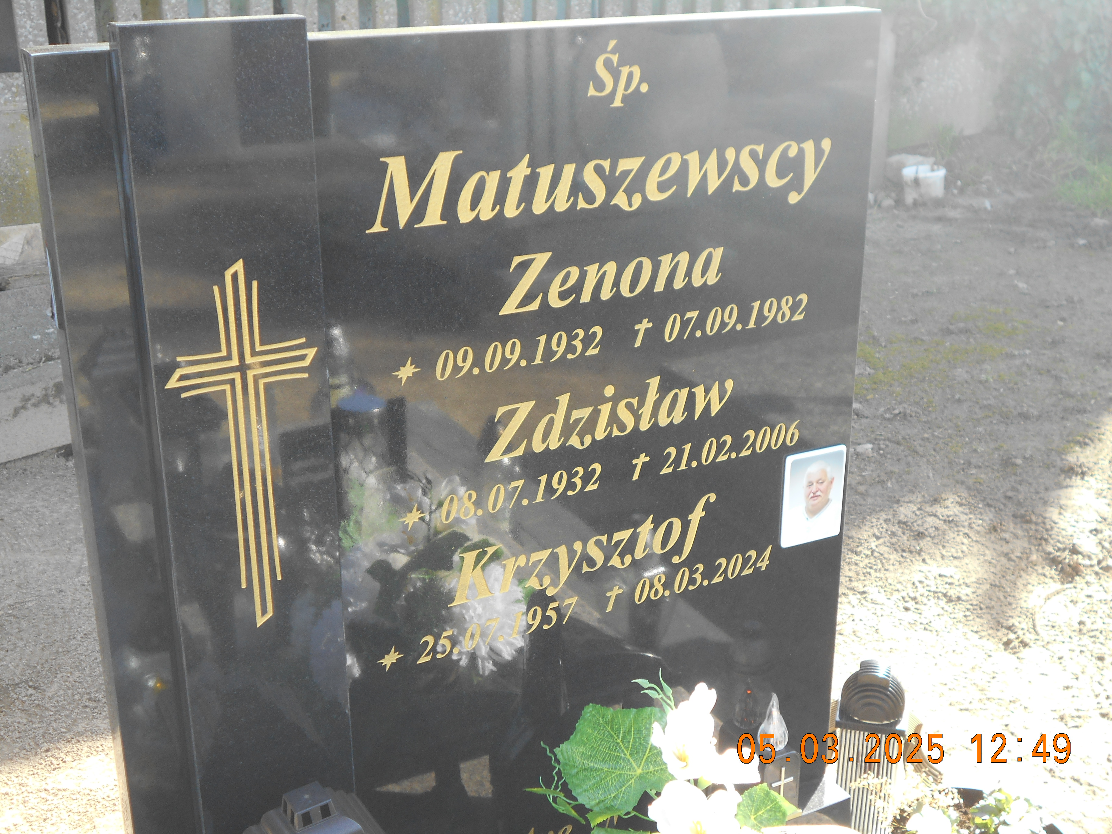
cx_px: 556
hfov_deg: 42.9
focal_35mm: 44
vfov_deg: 32.9
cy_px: 417
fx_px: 1413
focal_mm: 7.7
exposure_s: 1/80
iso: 80
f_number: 4.2
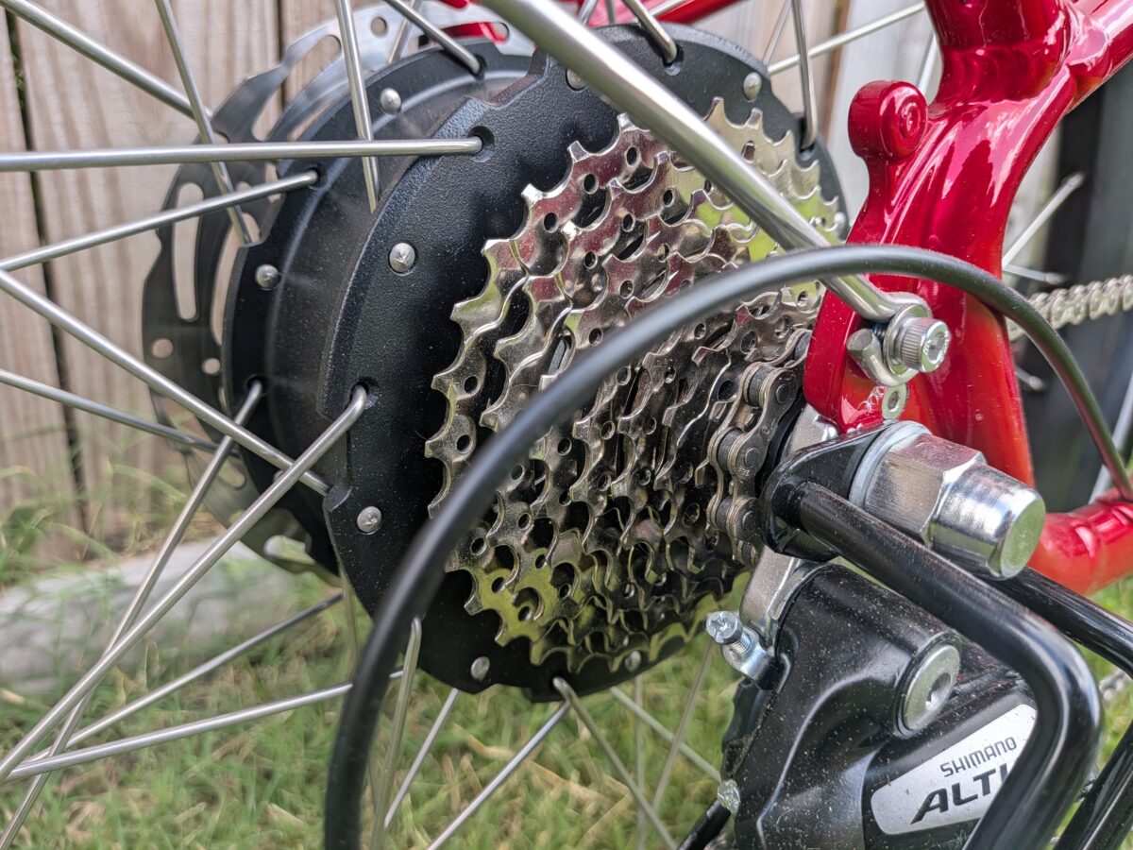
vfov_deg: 56.8
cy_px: 425
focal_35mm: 24
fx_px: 786
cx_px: 566
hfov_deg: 71.6
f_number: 1.7
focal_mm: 4.53
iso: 38
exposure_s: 1/239
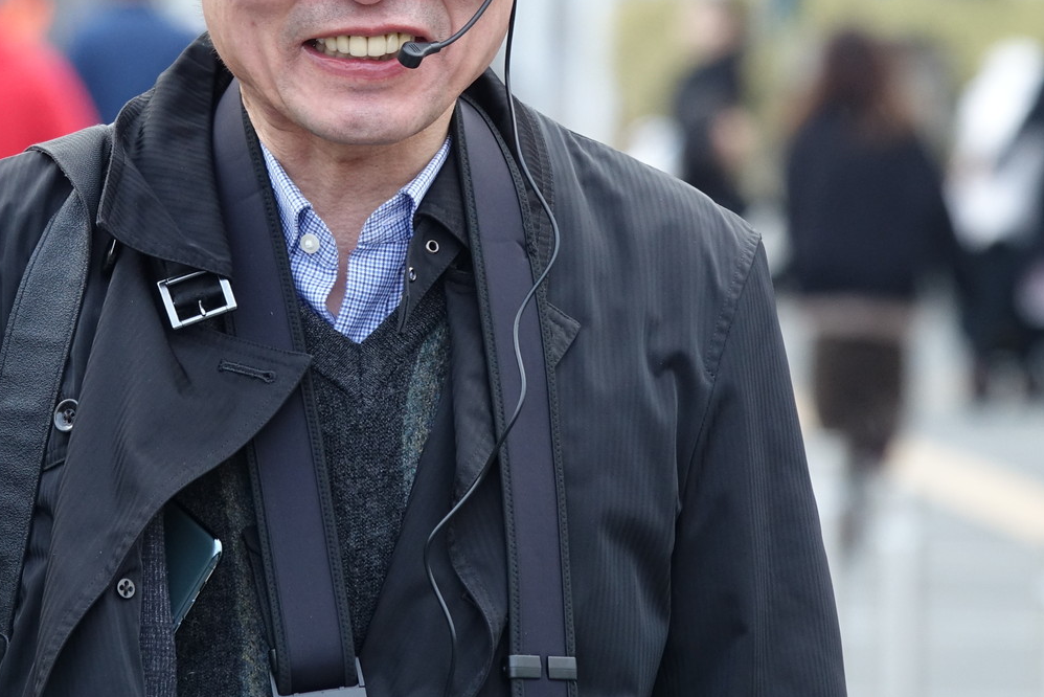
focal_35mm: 675
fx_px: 19580
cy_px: 72
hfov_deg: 3.1
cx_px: 355
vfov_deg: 2.0
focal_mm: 128.59
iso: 320
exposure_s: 1/250
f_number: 4
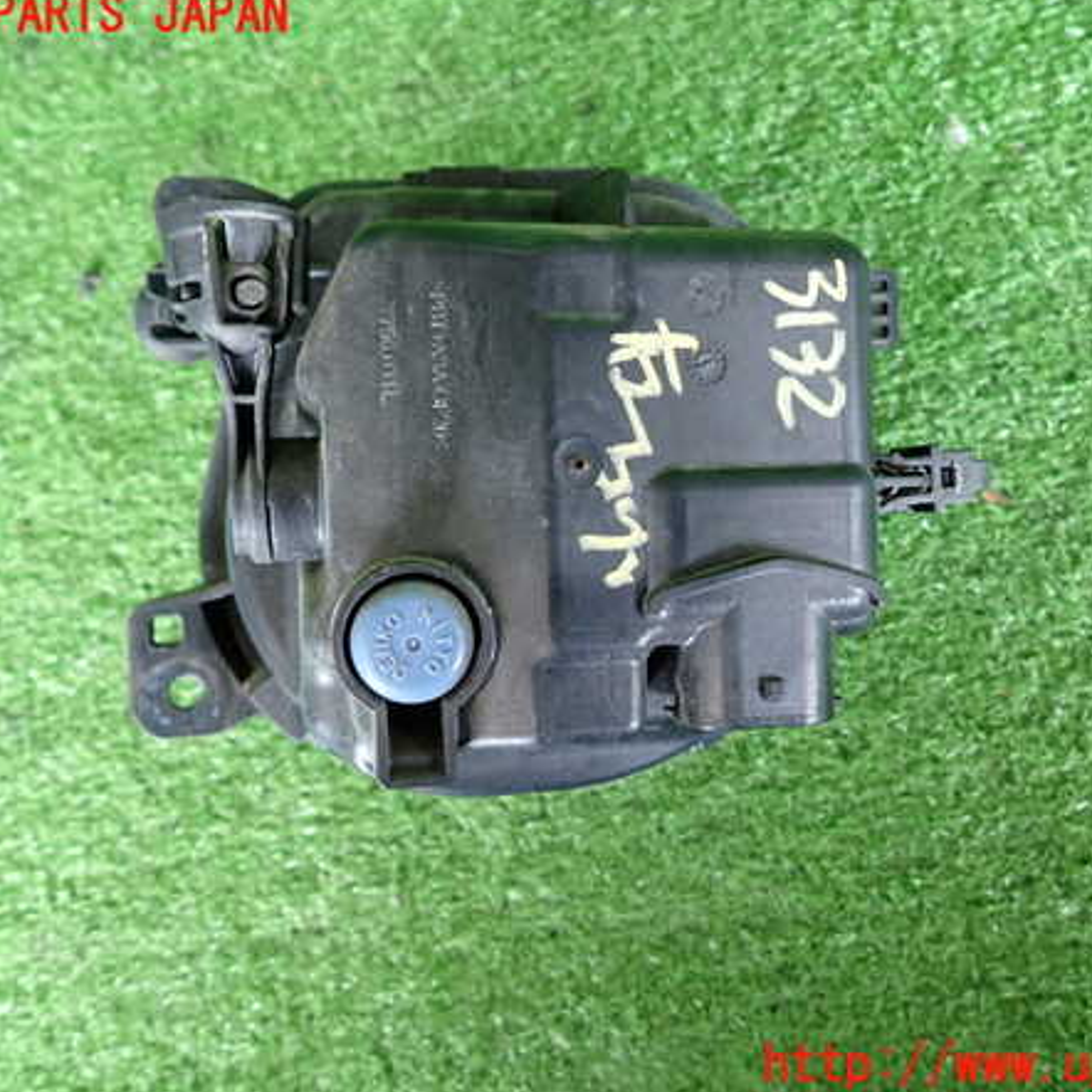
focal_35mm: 30
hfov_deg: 54.0
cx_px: 581
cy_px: 541
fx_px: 1071
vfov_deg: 54.0
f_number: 2
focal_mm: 4.5
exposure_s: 1/40
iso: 200
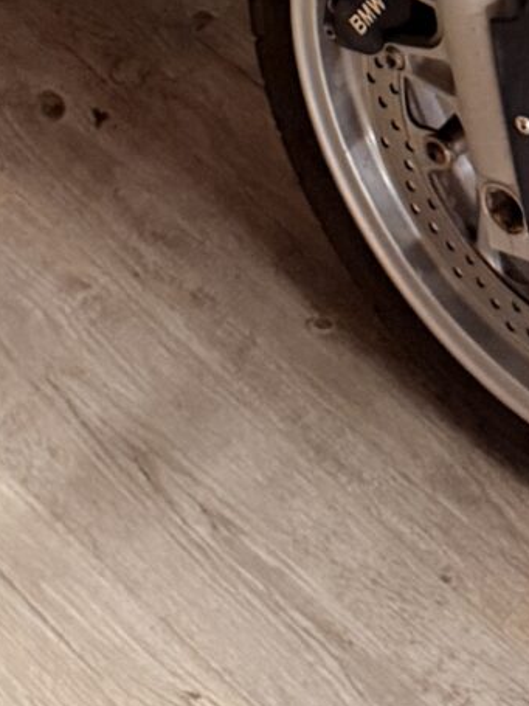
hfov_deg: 10.9
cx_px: 40
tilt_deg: -34.3
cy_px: -726
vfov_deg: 12.7
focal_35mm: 135
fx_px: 2752
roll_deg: +4.8
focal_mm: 6.76
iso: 400
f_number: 1.78
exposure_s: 1/50
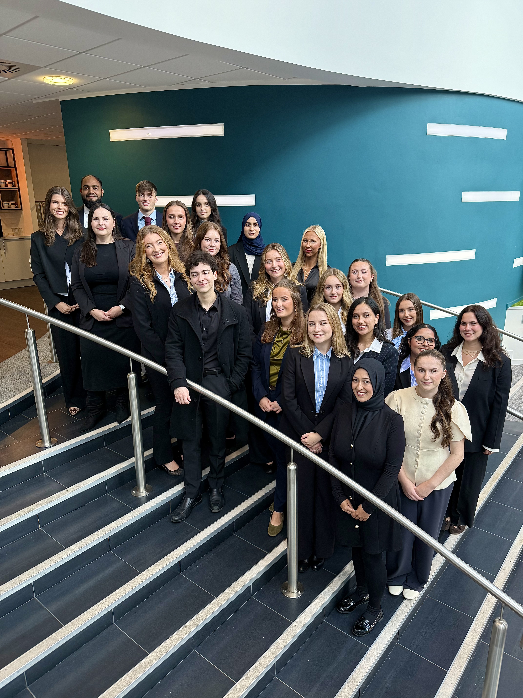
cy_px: 349
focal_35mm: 24
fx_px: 483
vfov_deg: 71.6
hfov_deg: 56.8
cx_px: 262
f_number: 1.78
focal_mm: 6.76
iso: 160
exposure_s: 1/121
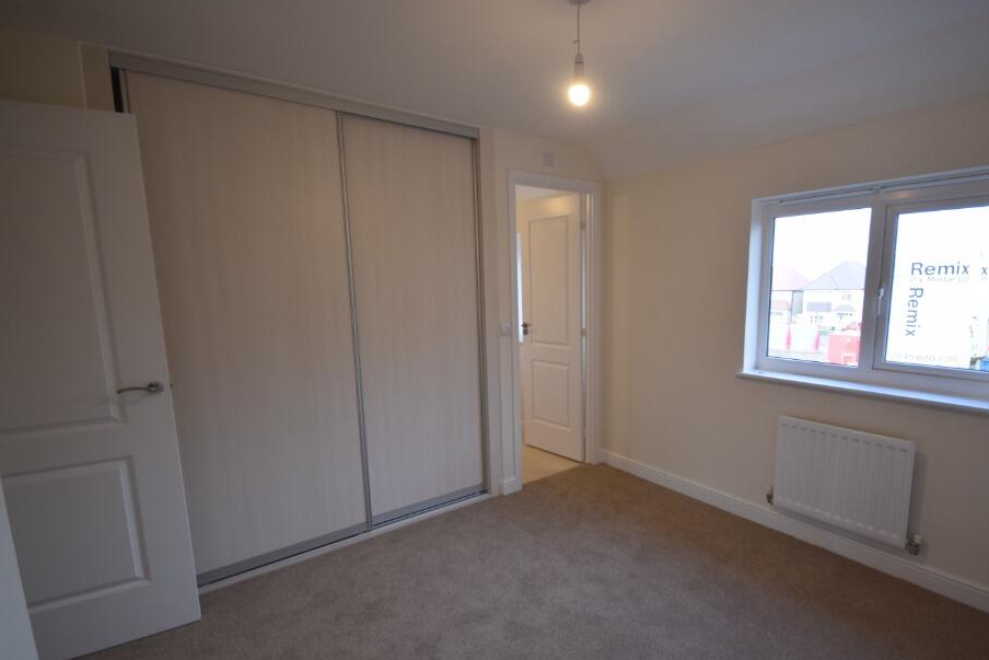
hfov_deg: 92.9
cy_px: 361
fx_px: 467
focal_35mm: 17
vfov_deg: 70.3
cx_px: 550
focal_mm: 10
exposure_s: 1/80
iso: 400
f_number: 4.5
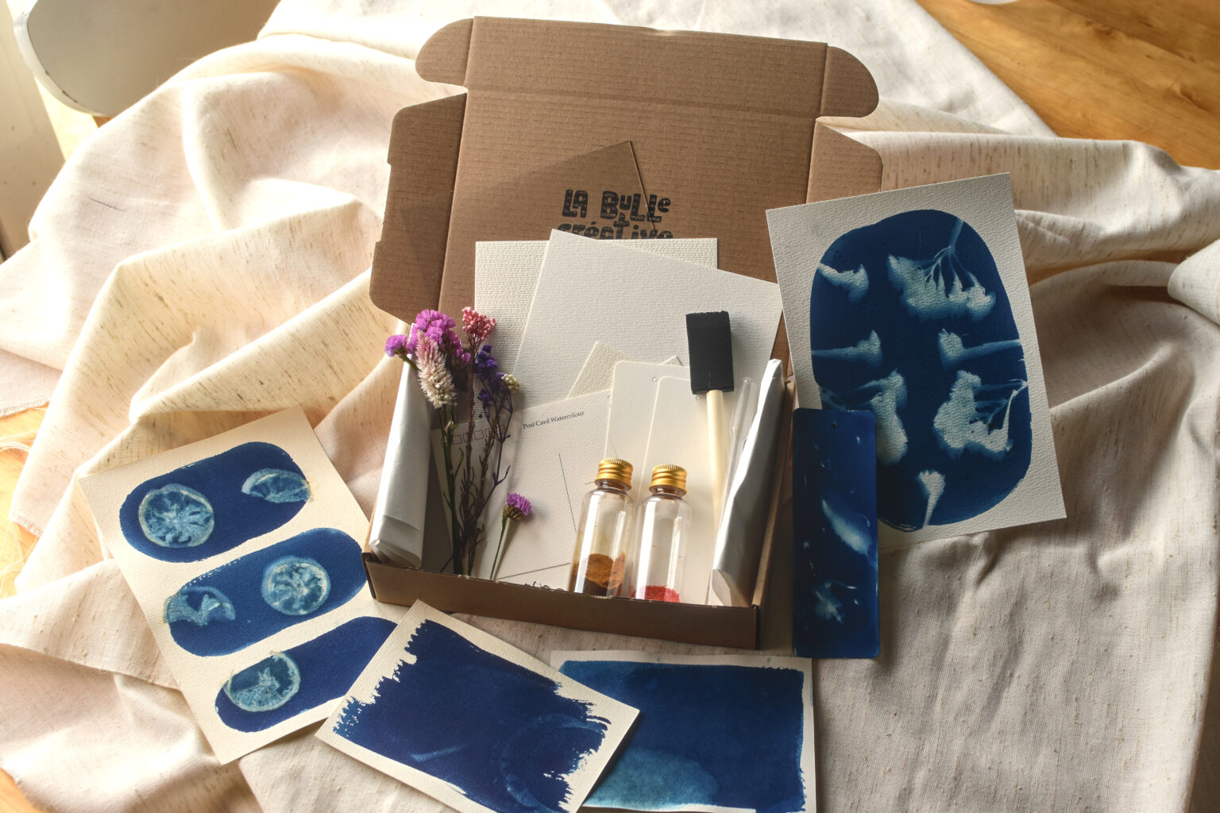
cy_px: 406
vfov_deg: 25.8
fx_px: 1779
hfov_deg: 37.9
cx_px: 610
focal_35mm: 52
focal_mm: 35
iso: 400
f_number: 5
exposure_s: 1/500
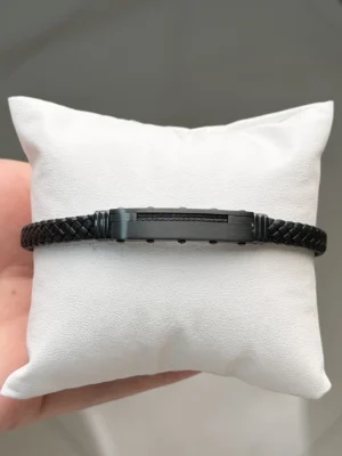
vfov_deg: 39.7
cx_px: 171
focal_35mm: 48
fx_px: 632
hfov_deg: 30.3
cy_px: 228
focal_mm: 6.76
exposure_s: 1/652
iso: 64
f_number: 1.78
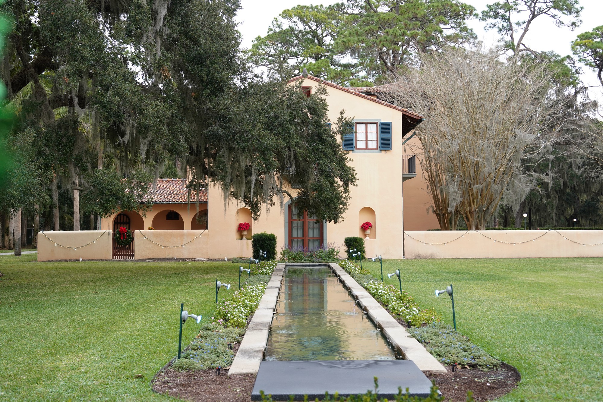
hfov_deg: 45.4
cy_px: 201
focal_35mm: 43
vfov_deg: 31.2
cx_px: 302
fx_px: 720
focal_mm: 43
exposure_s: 1/200
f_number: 6.3
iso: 400
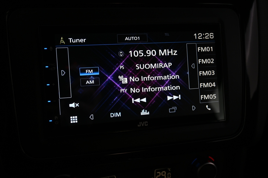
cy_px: 89
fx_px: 307
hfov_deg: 47.2
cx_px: 134
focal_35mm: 41
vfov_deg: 32.4
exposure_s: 1/40
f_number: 4.5
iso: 500
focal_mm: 27.5
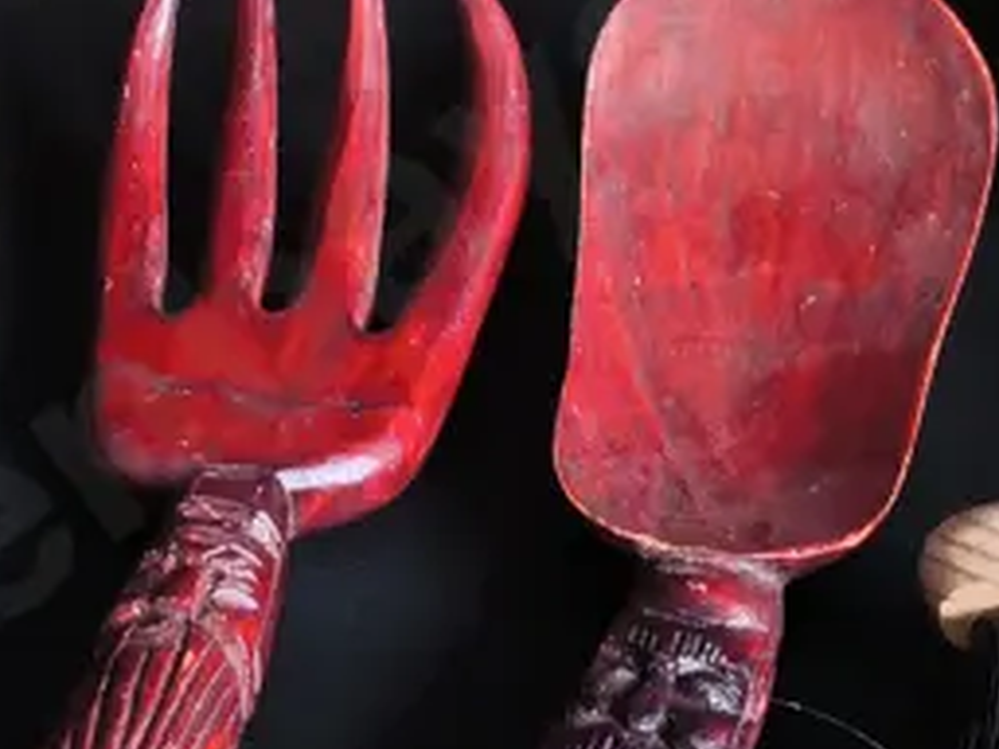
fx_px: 3117
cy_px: 121
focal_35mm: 108
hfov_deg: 18.2
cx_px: 550
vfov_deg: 13.6
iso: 50
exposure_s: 1/100
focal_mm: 2.87
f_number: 2
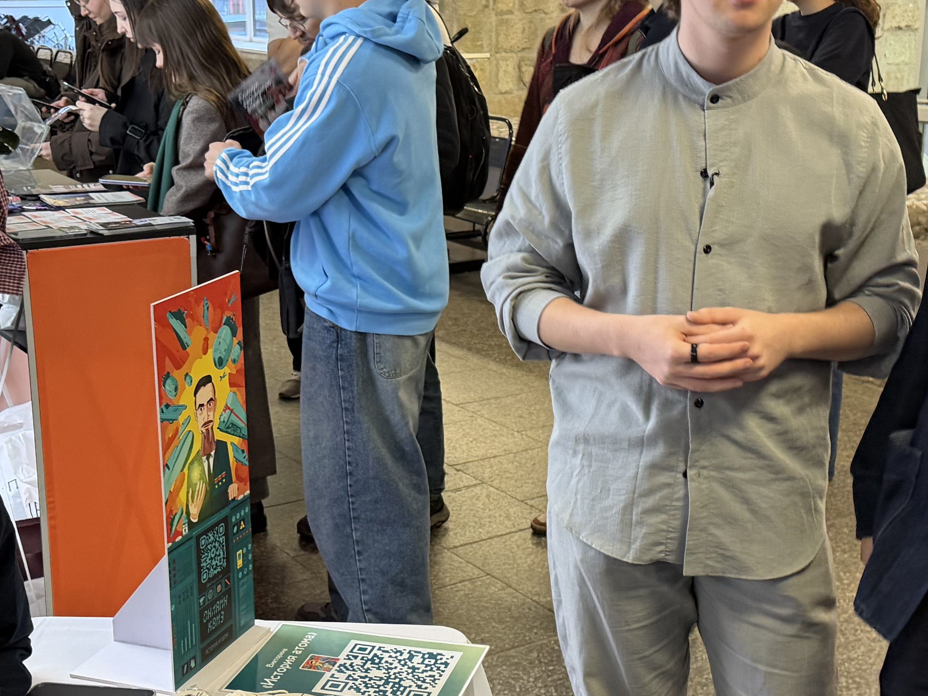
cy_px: 392
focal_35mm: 57
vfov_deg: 25.6
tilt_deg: -14.5
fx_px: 1528
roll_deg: -1.8
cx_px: 394
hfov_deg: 33.7
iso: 250
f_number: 1.78
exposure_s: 1/50
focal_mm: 6.76
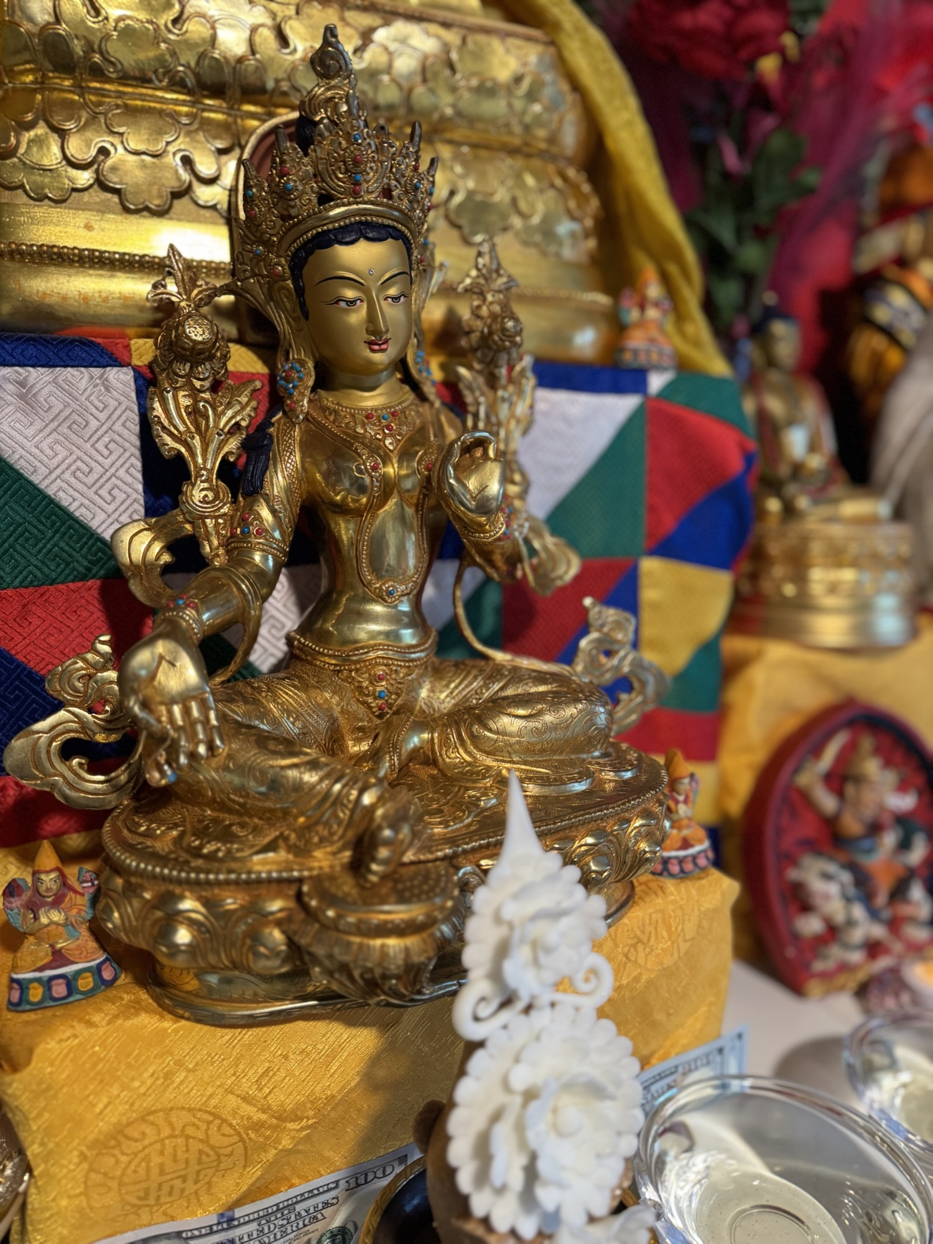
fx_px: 862
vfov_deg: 71.6
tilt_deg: -11.4
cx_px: 466
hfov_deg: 56.8
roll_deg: -1.4
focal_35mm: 24
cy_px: 622
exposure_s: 1/60
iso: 320
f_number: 1.78
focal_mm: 6.76
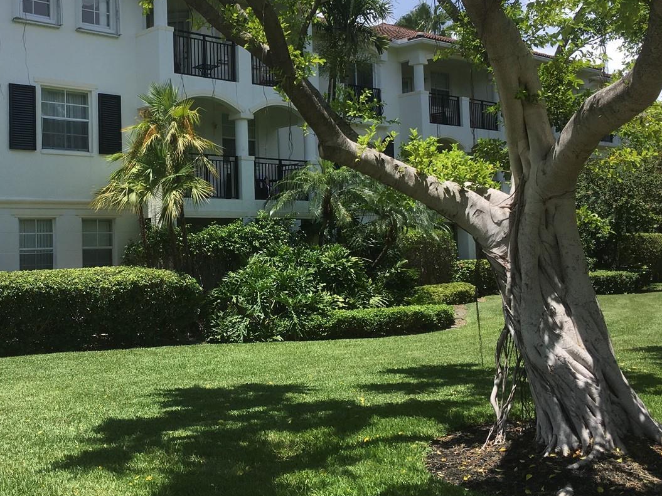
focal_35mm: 44
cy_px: 189
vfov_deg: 32.7
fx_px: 841
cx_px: 186
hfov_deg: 42.0
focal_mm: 4.15
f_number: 2.2
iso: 25
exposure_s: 1/1399
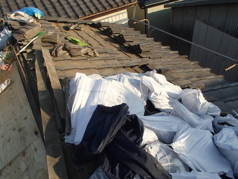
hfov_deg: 63.4
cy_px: 90
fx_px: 193
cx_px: 119
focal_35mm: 28
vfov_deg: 49.7
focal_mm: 5
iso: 160
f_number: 3.9
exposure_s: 1/1000
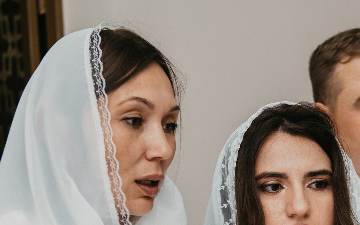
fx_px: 1491
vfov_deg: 8.5
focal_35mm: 152
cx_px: 325
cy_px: 276
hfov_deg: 13.6
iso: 400
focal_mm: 56
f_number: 4
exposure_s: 1/160
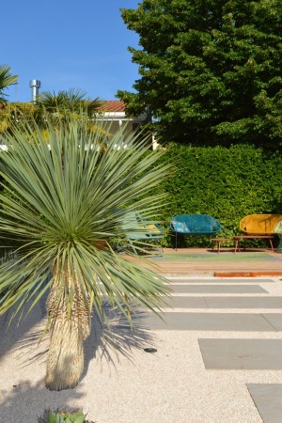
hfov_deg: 36.9
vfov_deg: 53.1
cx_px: 141
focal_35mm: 36
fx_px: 423
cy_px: 212
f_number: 10
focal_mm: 24
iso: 100
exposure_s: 1/200
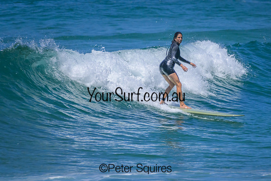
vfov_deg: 1.4
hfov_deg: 2.0
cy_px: 91
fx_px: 7580
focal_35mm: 1007
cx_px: 148
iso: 3200
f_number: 11
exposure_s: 1/2000
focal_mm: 850
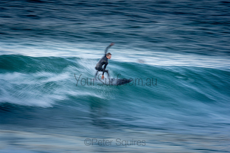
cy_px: 76
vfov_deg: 1.8
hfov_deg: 2.7
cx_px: 115
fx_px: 4793
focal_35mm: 750
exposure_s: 1/20
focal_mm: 500
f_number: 14
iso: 100
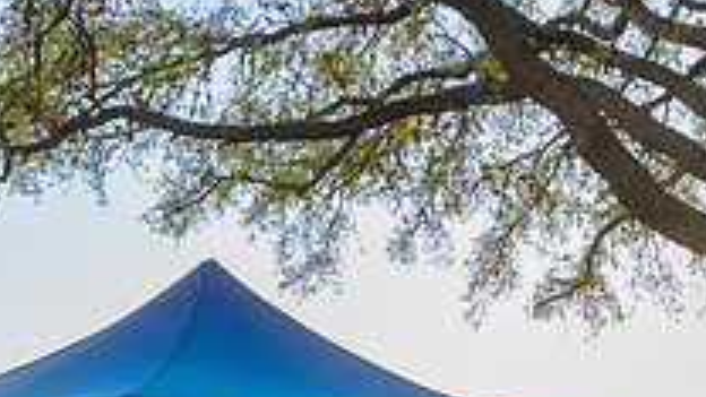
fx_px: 1460
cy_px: 499
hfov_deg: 27.2
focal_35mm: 78
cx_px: 367
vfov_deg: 14.9
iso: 1250
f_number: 4
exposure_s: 1/320
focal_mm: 25
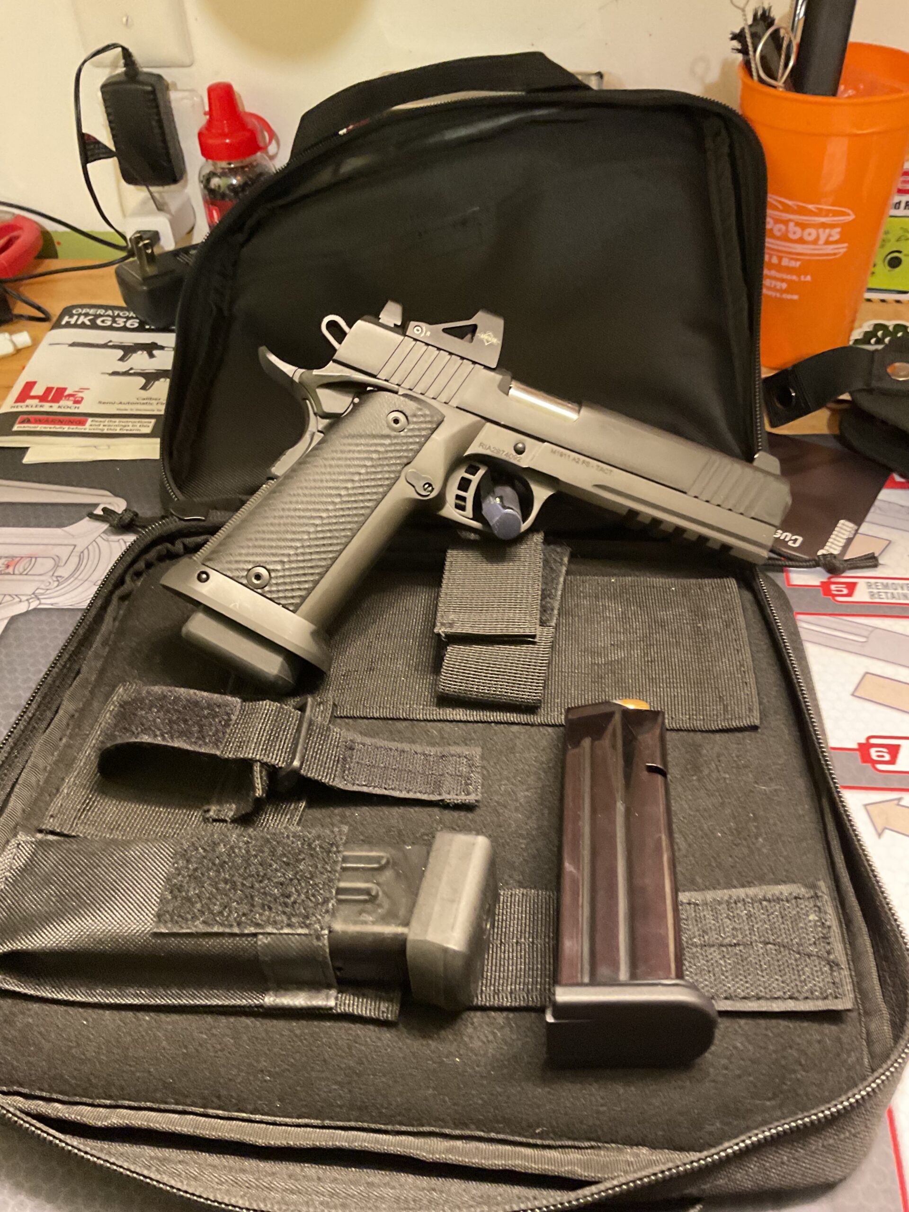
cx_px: 454
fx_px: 1015
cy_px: 606
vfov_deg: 61.7
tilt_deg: -45.8
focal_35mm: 29
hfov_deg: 48.2
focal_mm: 3
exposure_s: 1/30
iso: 400
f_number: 1.8
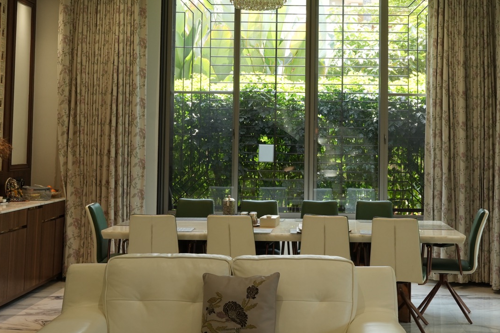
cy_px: 88
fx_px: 819
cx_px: 306
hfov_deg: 33.8
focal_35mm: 59
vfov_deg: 22.8
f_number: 8
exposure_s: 1/60
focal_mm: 33
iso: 800
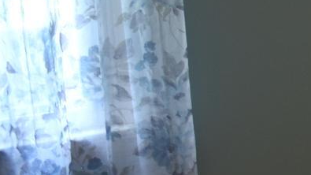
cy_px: 67
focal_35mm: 163
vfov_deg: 7.4
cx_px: 799
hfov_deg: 10.8
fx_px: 1344
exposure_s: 1/60
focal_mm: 20
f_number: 4
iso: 400
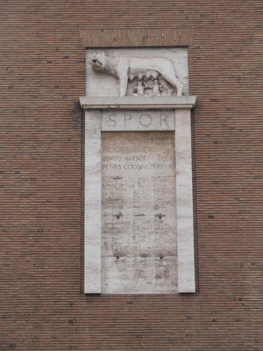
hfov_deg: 10.7
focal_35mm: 138
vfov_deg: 14.3
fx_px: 1398
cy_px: 176
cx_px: 132
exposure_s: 1/125
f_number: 5.8
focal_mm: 24.39
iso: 80
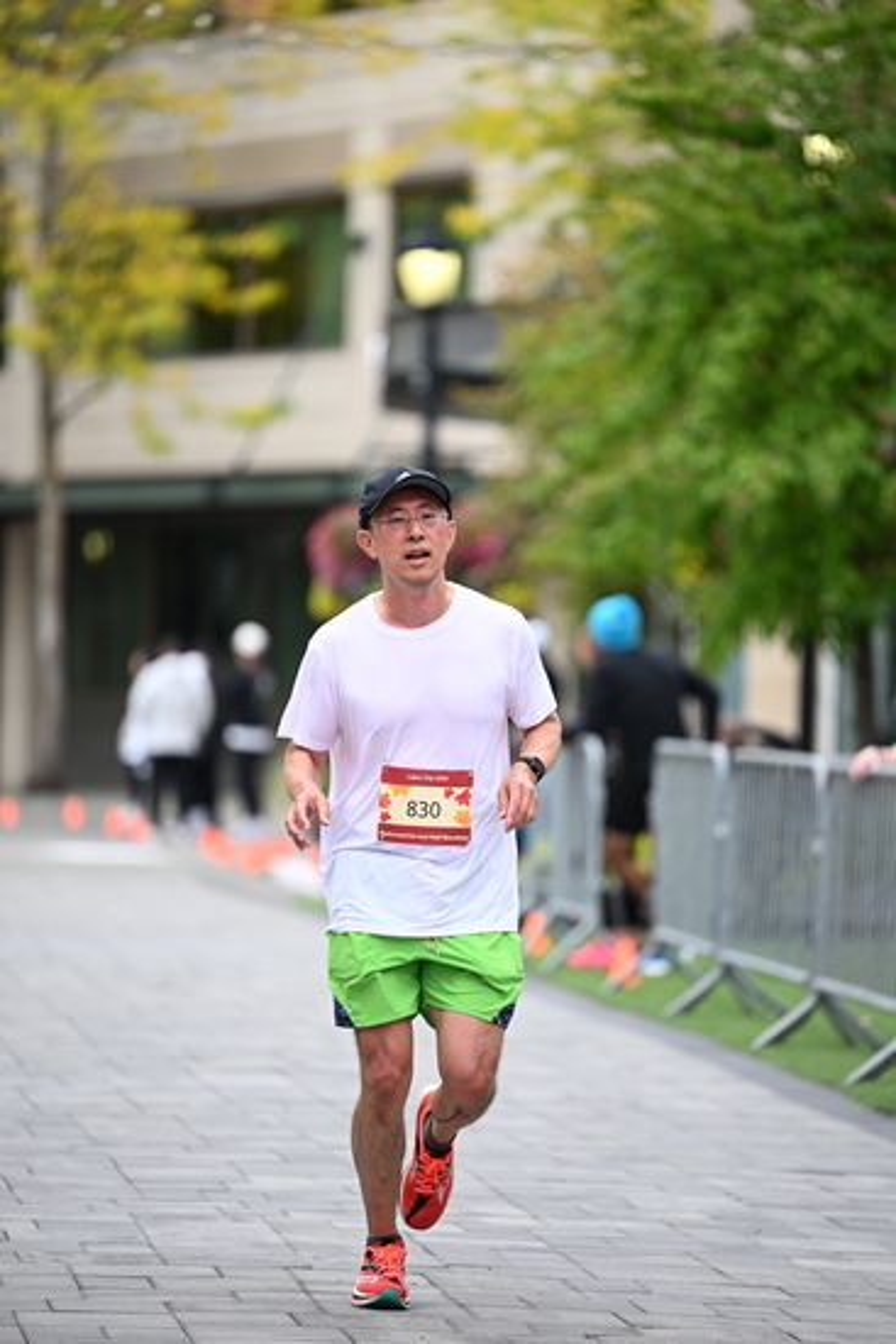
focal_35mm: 195
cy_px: 672
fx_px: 7275
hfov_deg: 7.0
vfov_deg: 10.5
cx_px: 448
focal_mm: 195
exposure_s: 1/2000
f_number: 2.8
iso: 640
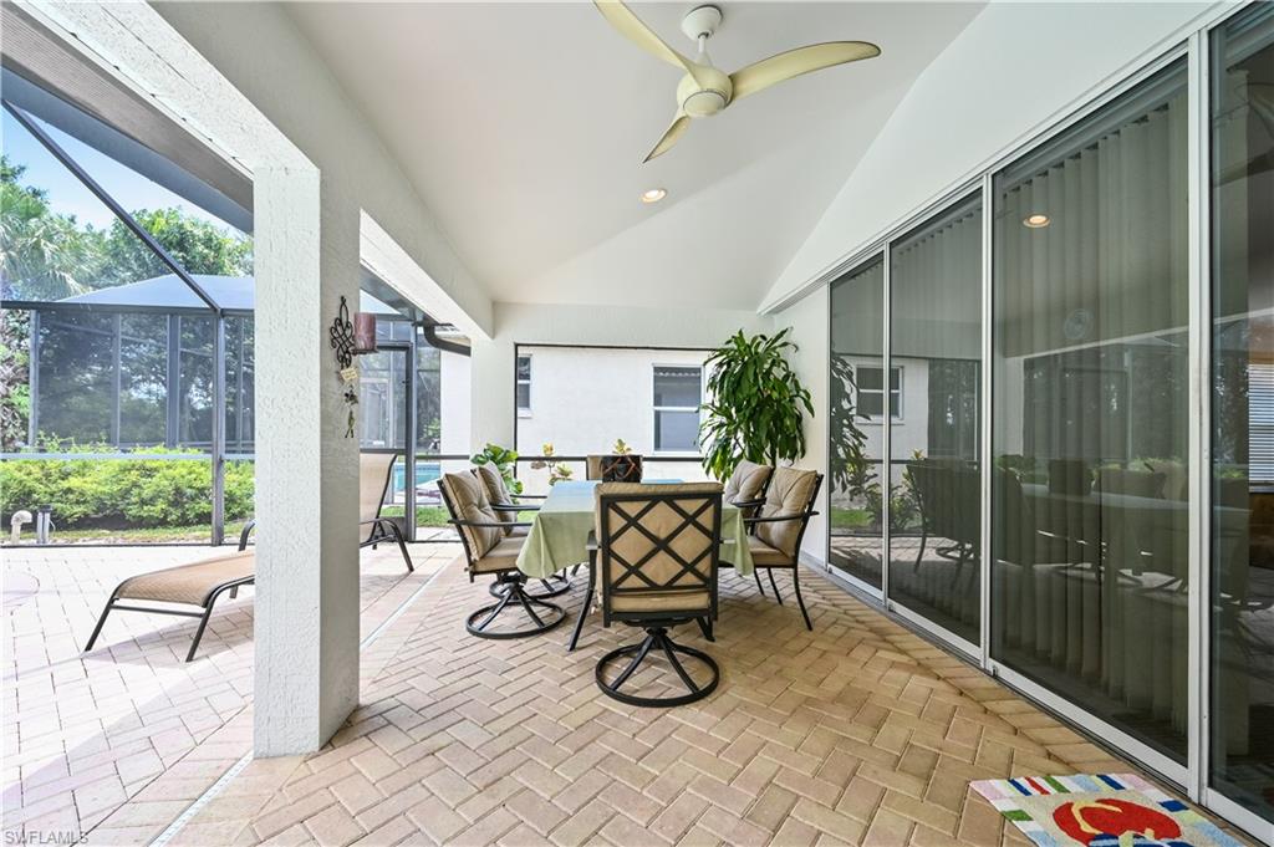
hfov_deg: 104.3
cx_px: 637
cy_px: 424
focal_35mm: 14
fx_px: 495
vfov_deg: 81.1
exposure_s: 1/20
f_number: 11
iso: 125
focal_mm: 14
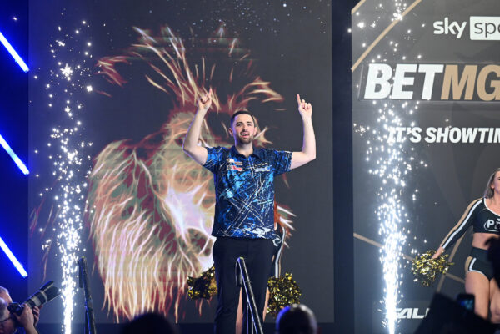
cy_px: 167
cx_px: 250
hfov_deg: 13.7
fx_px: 2083
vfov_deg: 9.1
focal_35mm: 150
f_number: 3.2
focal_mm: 150
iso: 3200
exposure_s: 1/800
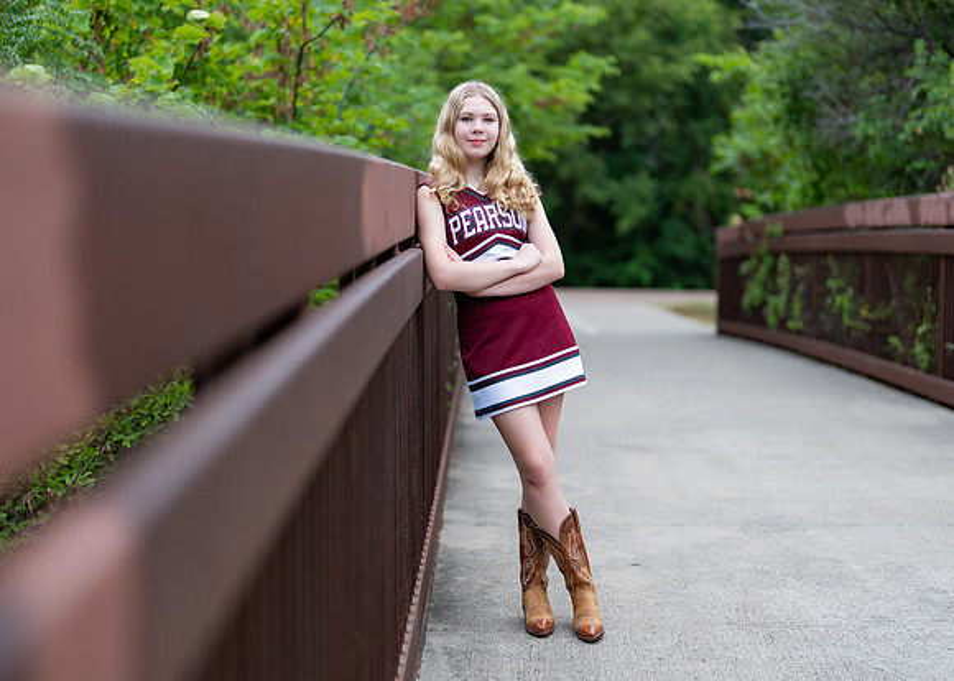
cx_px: 506
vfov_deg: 22.5
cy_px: 329
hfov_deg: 31.1
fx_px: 1715
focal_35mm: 63
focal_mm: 50
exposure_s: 1/800
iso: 100
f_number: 1.2
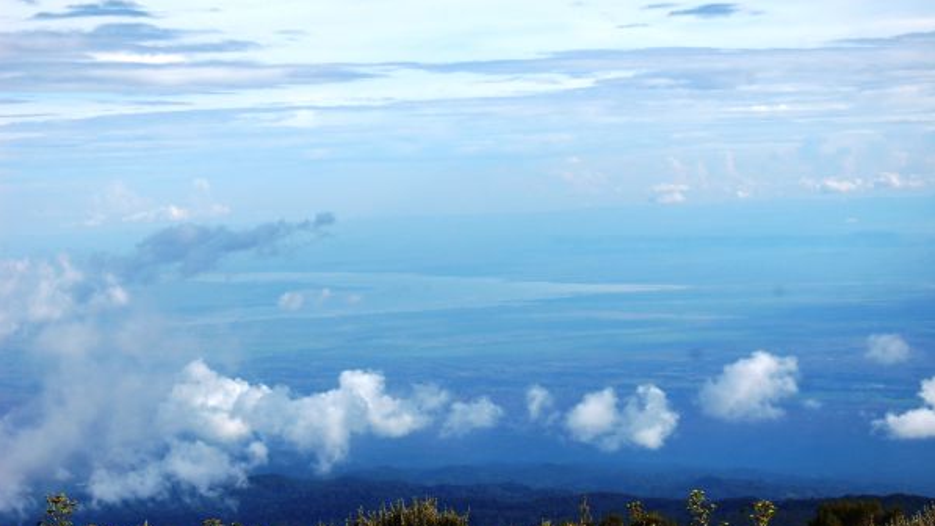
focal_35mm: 104
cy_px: 232
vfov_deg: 11.7
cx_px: 467
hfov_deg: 20.6
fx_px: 2579
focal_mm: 66
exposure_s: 1/800
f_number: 7.1
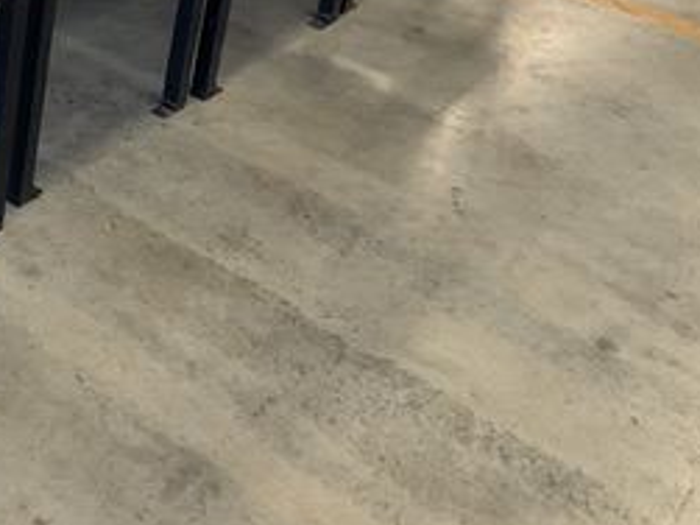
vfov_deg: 19.2
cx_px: -173
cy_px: -31
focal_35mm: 74
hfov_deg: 23.7
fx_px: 1496
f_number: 1.8
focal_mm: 3
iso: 32
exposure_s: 1/60
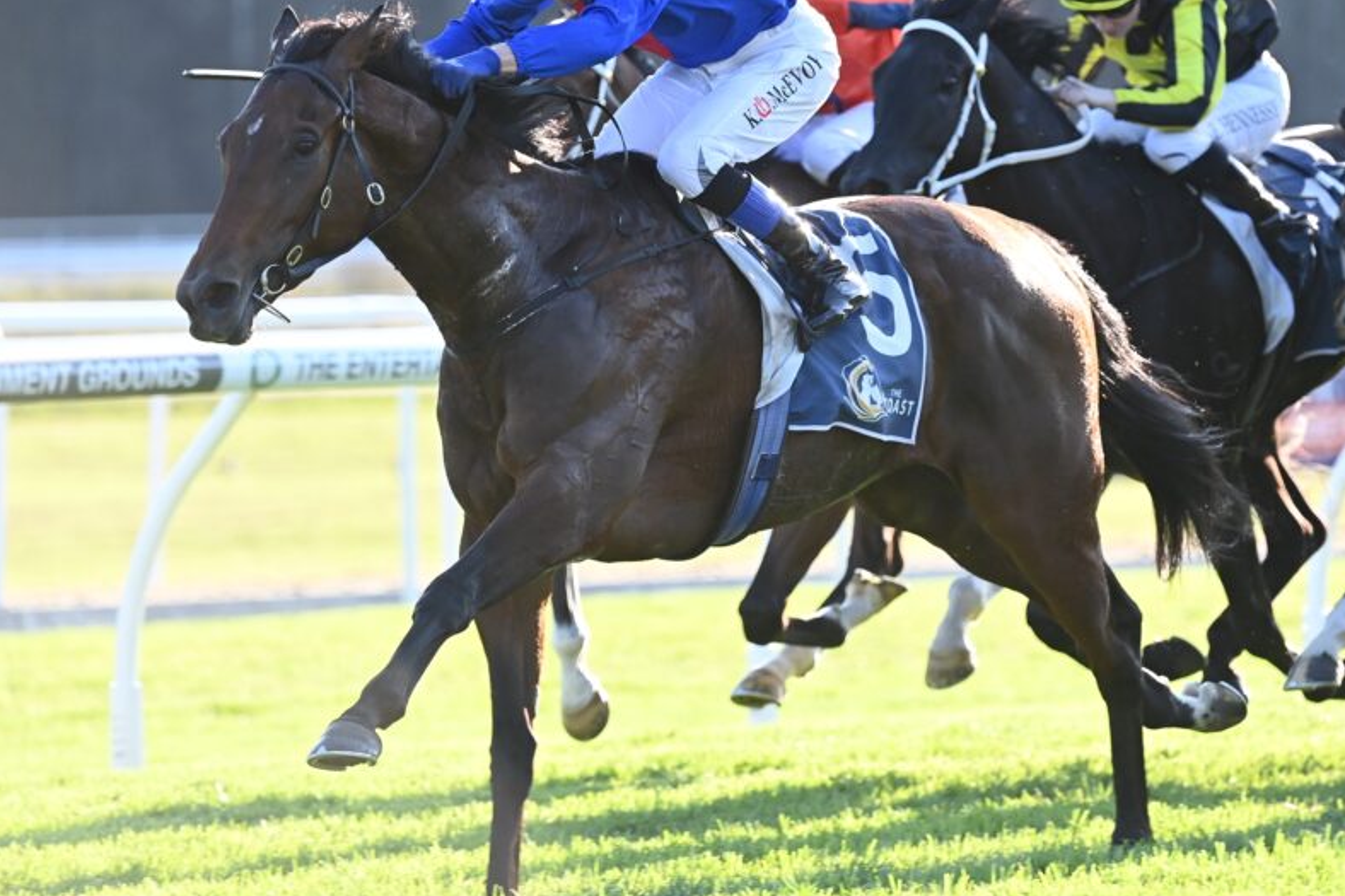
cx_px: 758
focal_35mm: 416
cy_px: 363
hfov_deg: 5.0
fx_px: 15538
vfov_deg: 3.3
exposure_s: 1/1600
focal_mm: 320
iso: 2200
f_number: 5.6
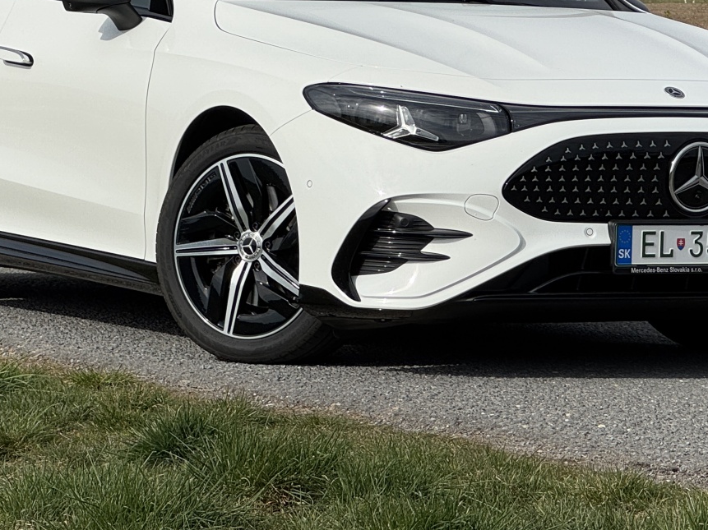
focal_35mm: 170
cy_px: -44
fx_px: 3476
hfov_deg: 11.6
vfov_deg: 8.7
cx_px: 405
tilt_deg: +1.8
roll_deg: -0.5
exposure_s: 1/1876
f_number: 2.8
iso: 25
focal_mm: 9
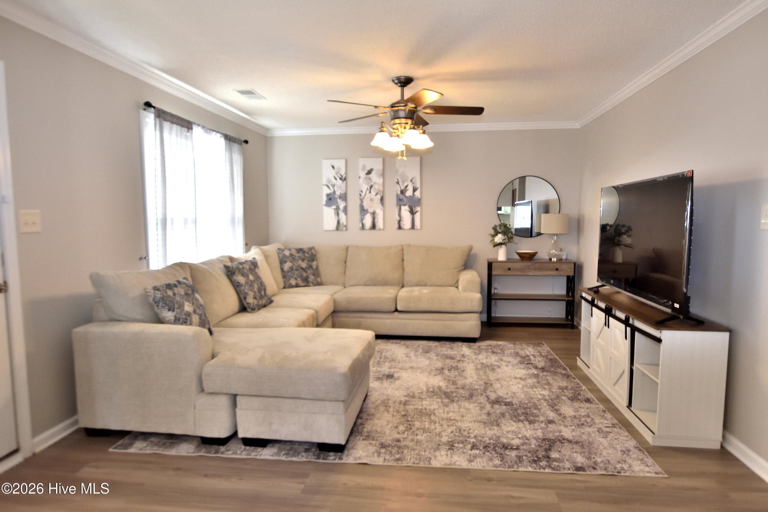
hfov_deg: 81.2
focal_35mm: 21
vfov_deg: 59.5
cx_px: 384
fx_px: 448
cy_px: 256
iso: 800
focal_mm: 14
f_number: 5.6
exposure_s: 1/125
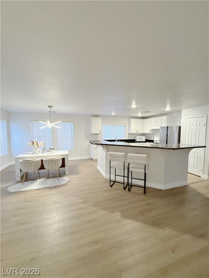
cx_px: 104
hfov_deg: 85.7
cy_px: 139
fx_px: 113
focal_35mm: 14
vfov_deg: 102.1
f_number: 2.2
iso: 500
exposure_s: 1/60
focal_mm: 2.22
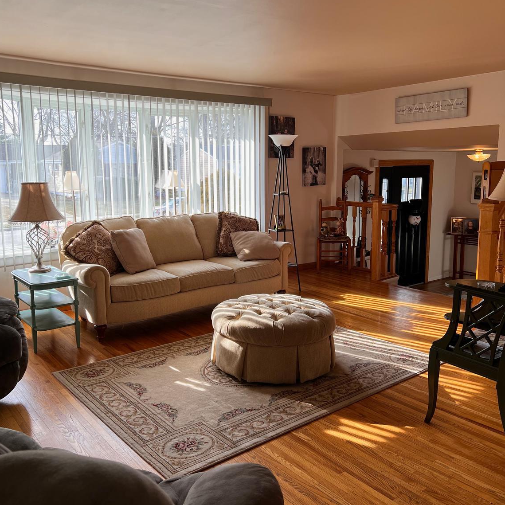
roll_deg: +0.1
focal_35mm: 31
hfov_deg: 52.5
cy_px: 237
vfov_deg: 52.5
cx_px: 250
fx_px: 512
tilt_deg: -8.0
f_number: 1.5
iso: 50
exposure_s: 1/299
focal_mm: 5.7
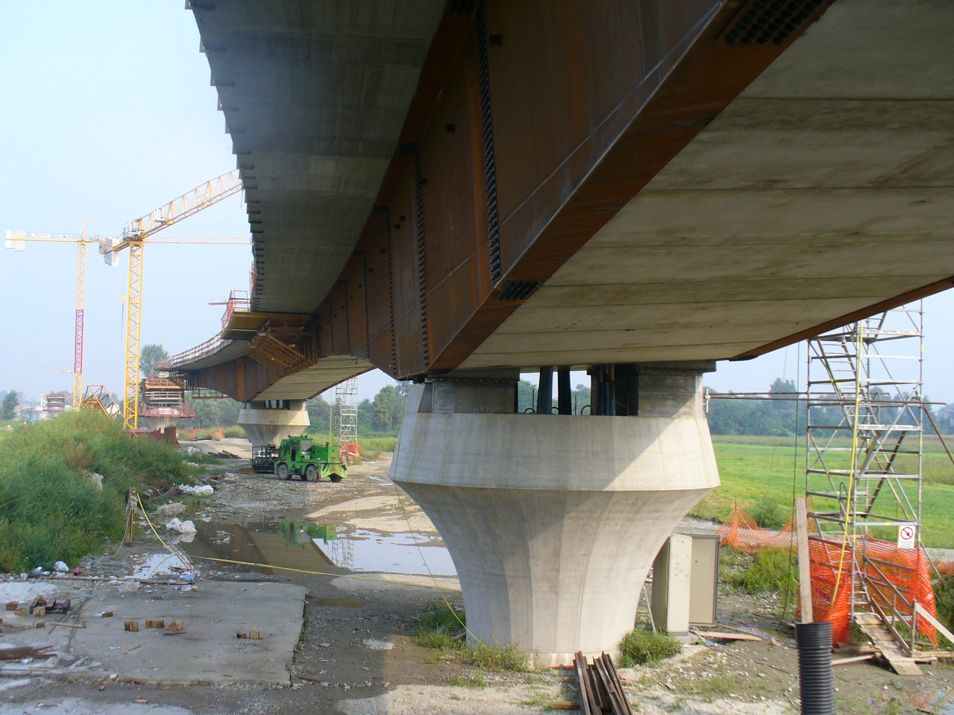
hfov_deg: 44.8
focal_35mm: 42
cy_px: 358
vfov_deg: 34.3
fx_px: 1157
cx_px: 477
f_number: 2.8
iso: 80
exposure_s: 1/500
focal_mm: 6.1
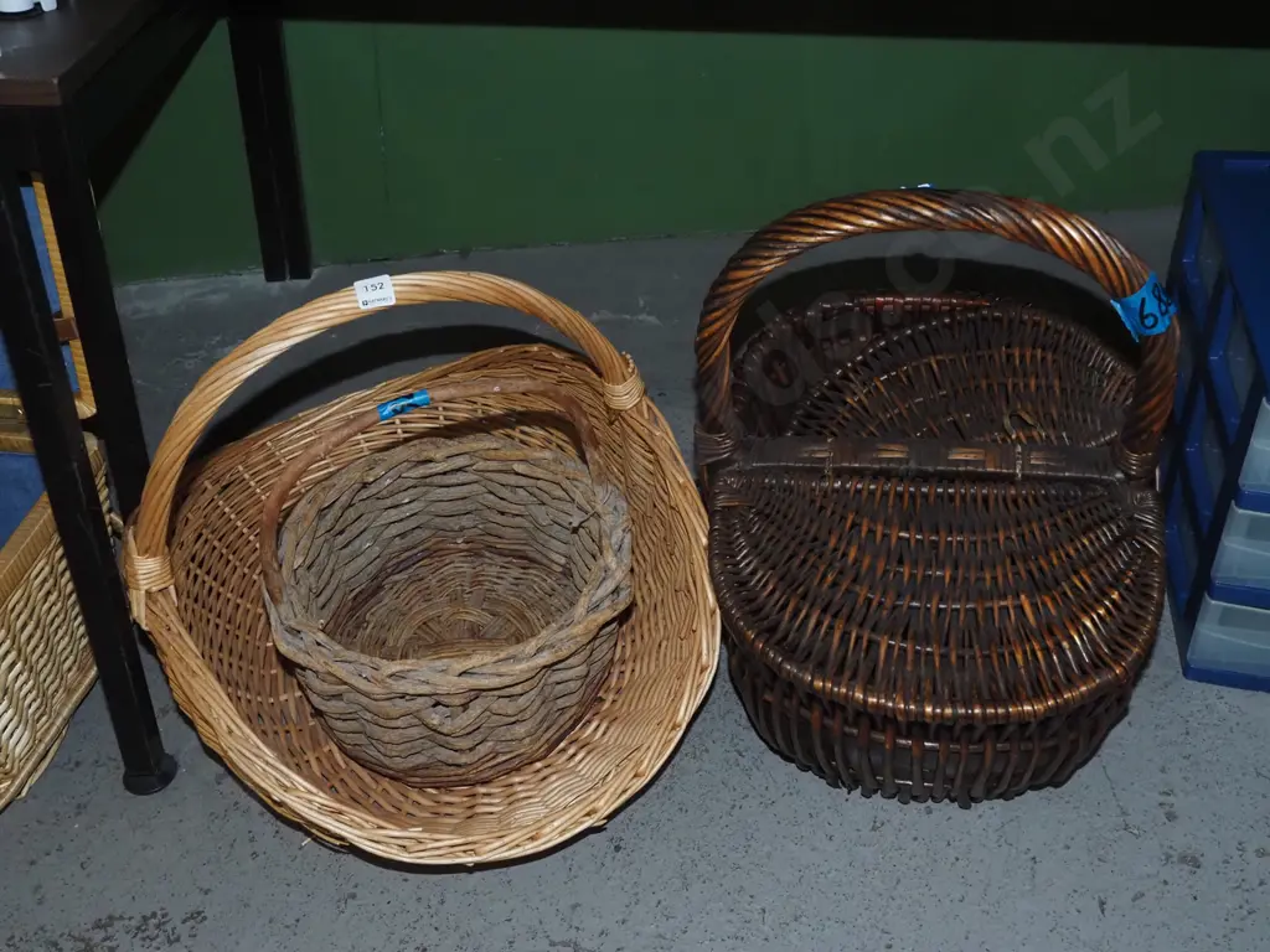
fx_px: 1321
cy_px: 476
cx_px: 635
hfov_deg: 51.4
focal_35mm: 36
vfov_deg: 39.7
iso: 2500
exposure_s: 1/60
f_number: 5.6
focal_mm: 18
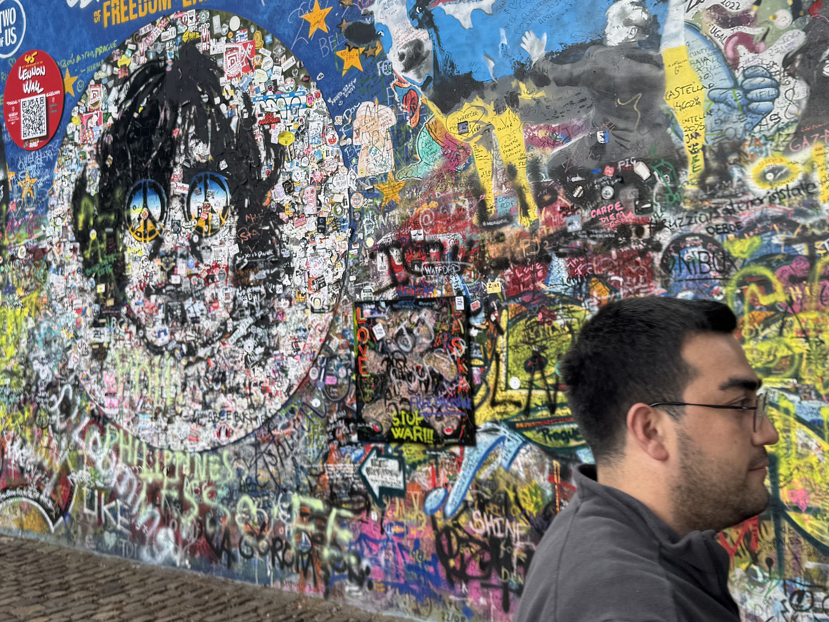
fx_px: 1054
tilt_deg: +8.4
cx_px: 360
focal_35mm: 44
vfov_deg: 32.4
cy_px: 180
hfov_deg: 42.9
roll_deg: +1.7
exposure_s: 1/349
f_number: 1.78
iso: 80
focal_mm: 6.76
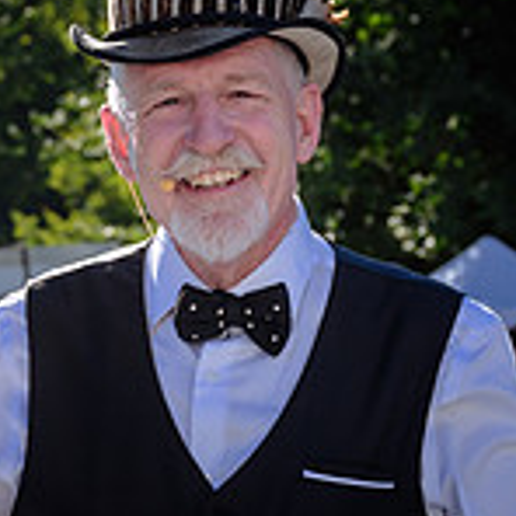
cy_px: 471
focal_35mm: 197
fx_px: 3322
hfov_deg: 8.9
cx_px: 204
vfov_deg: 8.8
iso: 64
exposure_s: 1/160
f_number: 5.6
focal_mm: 54
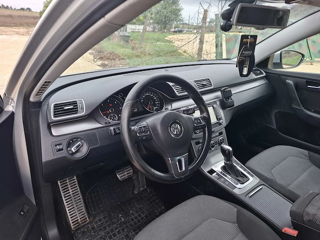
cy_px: 120
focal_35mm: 23
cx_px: 160
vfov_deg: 58.9
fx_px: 213
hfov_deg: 73.9
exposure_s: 1/216
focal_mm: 5.54
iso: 50
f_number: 1.8
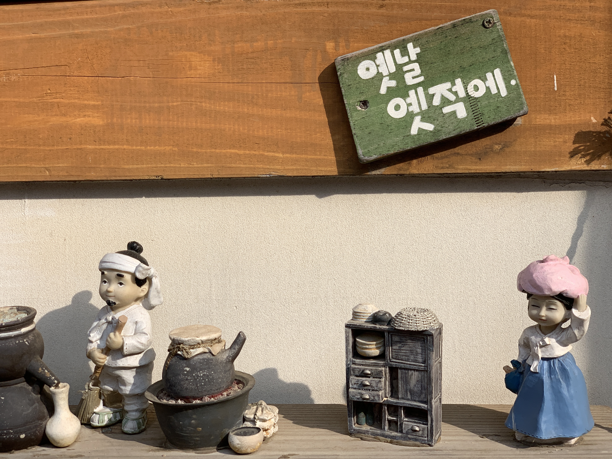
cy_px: 232
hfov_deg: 36.2
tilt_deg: -3.3
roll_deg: -1.6
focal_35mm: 53
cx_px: 307
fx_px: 937
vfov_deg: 27.5
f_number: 2.4
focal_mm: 6
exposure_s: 1/749
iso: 16
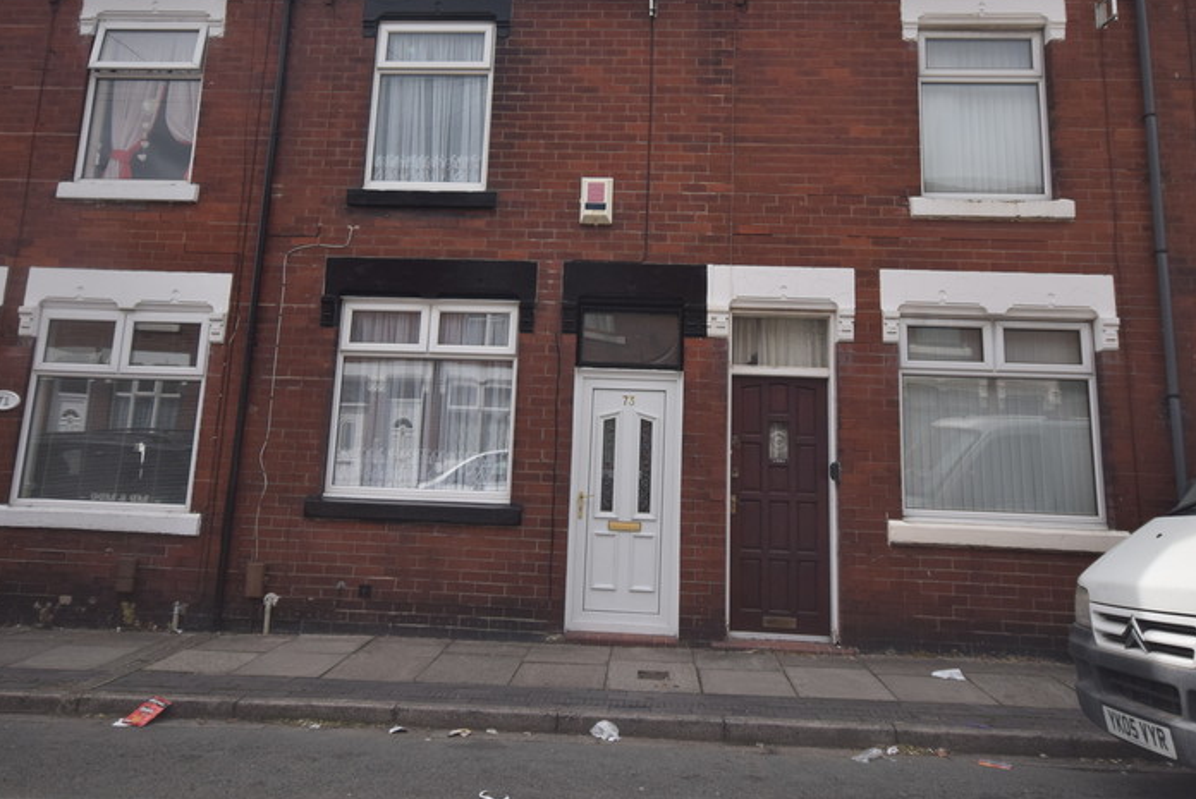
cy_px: 302
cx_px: 595
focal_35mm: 25
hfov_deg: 70.7
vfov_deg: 50.2
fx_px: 843
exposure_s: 1/4000
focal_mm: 11.5
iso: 400
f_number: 4.2
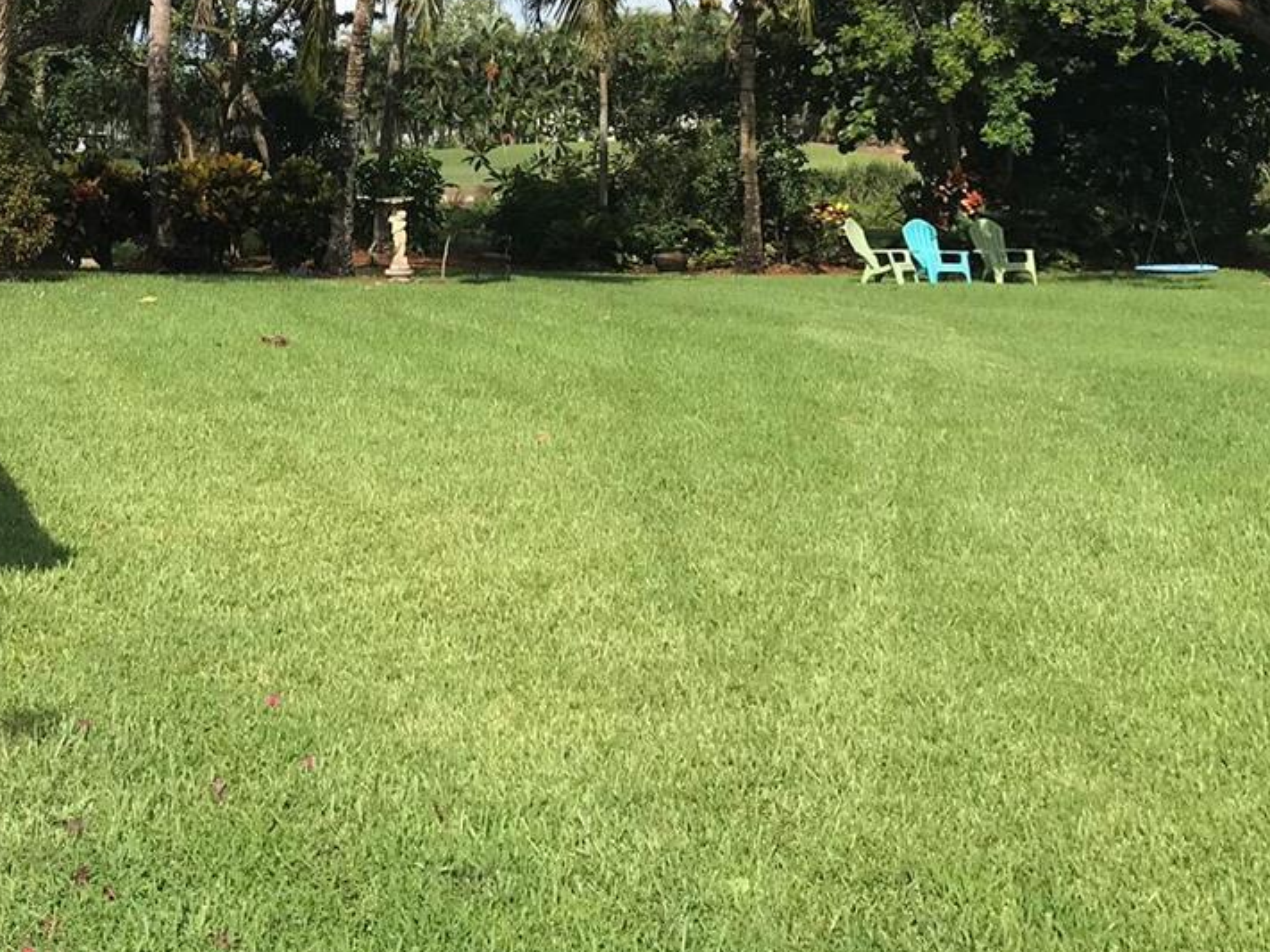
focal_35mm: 63
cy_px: -66
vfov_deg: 22.1
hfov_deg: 30.3
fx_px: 2311
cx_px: 343
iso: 20
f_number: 1.8
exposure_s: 1/1953
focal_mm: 3.99
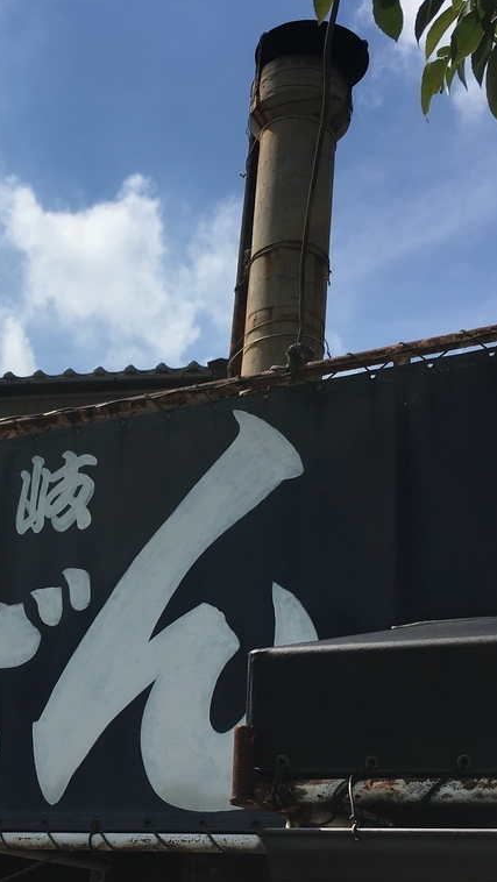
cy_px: 517
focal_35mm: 50
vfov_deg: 41.2
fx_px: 1170
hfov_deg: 23.6
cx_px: 95
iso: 25
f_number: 2.2
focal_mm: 4.15
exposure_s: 1/3344
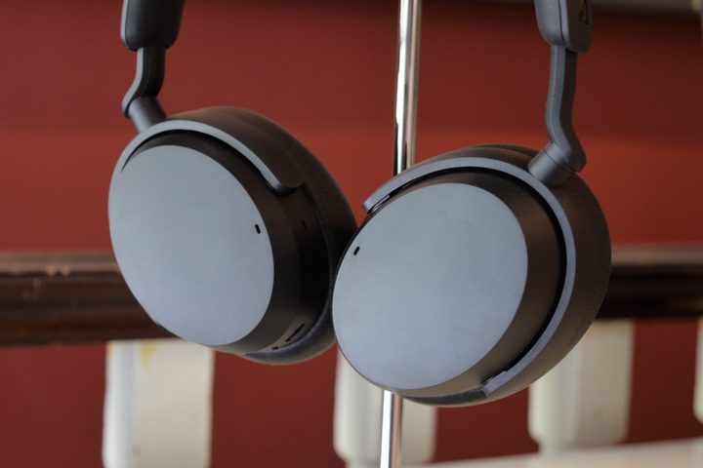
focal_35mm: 69
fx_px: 1347
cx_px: 352
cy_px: 234
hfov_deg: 29.2
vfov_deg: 19.7
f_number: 5
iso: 1100
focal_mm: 46
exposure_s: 1/15
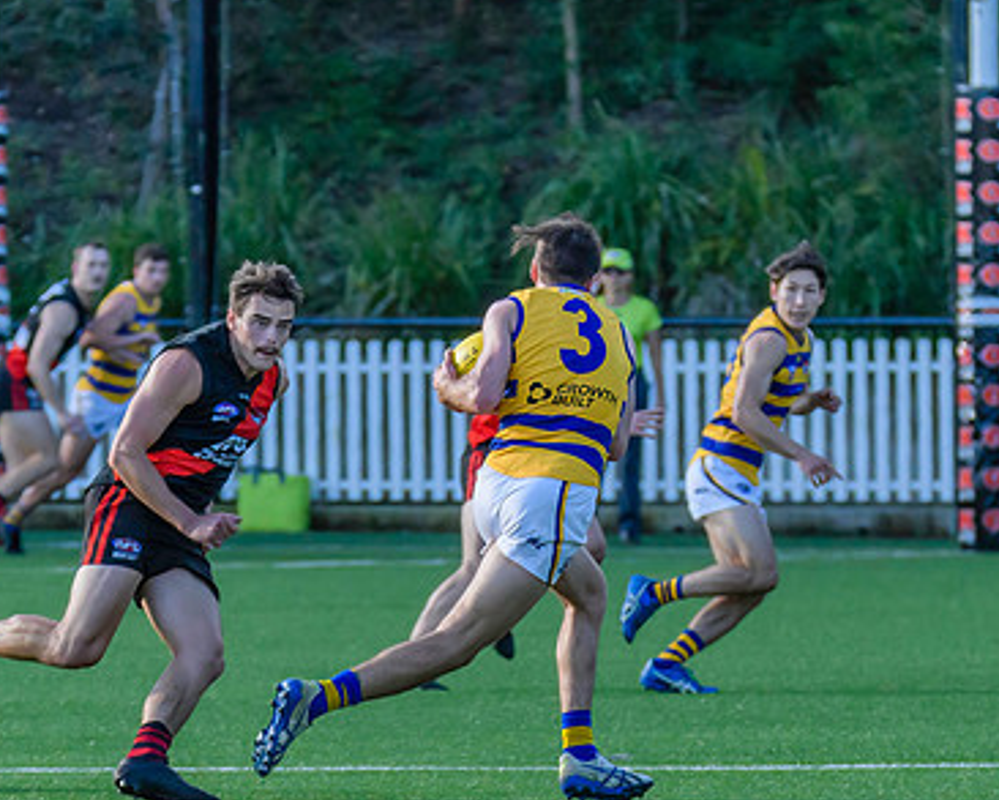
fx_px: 20613
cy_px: 595
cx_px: 705
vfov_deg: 2.2
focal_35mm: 697
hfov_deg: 2.8
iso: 800
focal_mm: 240
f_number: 5.3
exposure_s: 1/2000
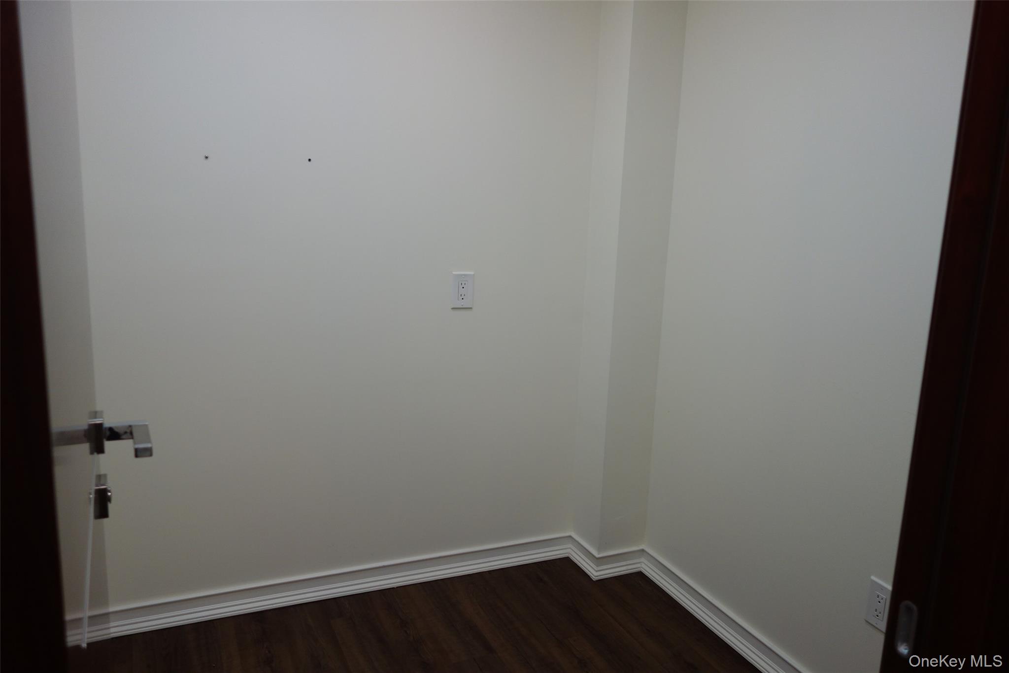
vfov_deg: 46.4
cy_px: 336
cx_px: 504
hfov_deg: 65.5
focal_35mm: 28
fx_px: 785
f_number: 1.8
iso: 125
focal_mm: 10.4
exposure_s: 1/200
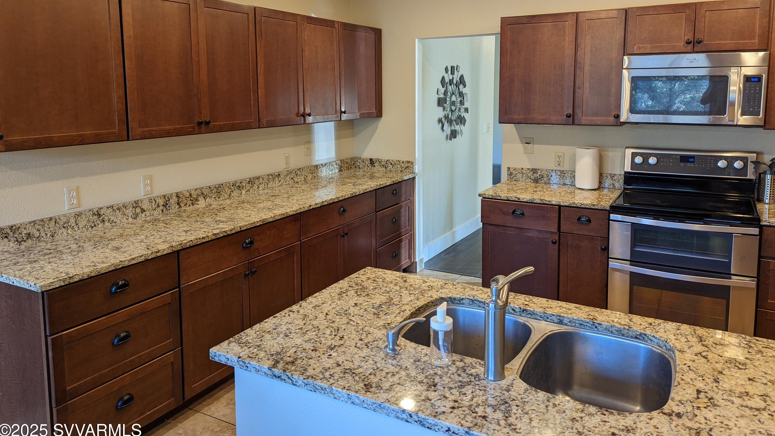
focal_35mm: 27
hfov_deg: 69.9
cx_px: 396
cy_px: 157
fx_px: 555
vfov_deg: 42.5
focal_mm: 6.81
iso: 56
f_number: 1.85
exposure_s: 1/24
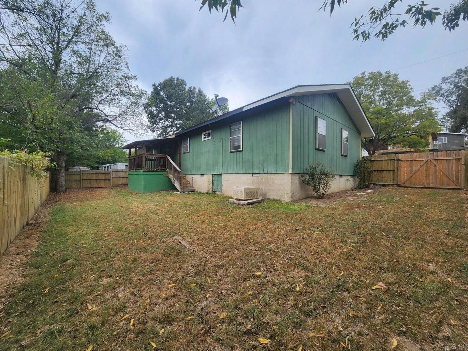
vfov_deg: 89.9
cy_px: 176
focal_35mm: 13
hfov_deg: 106.2
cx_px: 234
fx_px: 176
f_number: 2.2
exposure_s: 1/389
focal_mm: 2.2
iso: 50
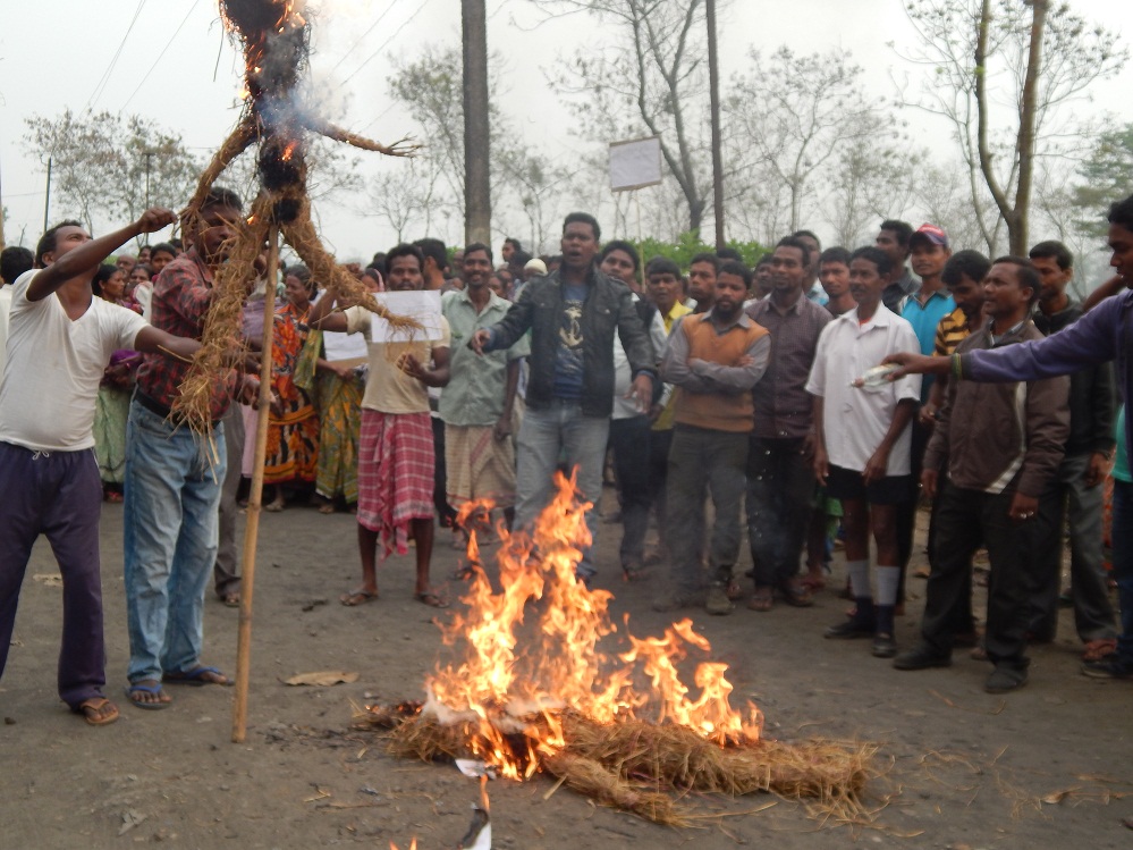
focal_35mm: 49
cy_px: 425
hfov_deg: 38.9
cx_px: 566
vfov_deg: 29.7
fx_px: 1604
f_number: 3.7
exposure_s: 1/320
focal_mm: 8.6
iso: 125
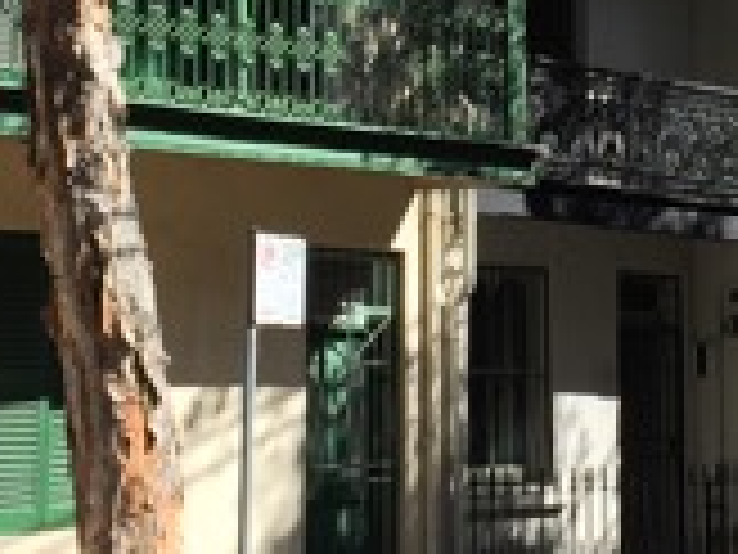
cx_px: 562
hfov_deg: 21.1
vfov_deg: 16.0
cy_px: 117
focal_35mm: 92
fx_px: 1961
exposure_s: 1/775
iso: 32
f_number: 2.2
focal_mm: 4.15
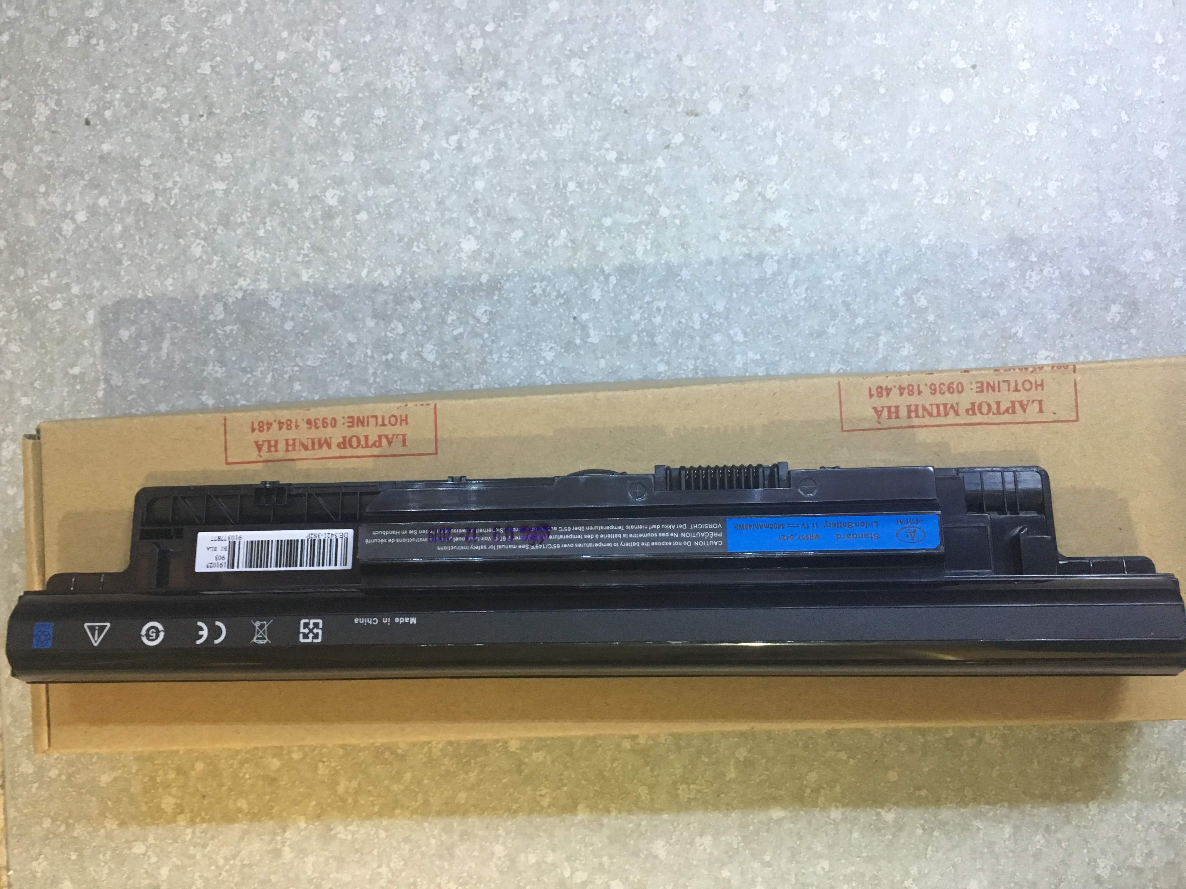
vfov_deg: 48.2
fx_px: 994
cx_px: 593
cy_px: 444
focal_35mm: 29
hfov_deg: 61.7
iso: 200
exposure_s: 1/25
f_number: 2.2
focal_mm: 4.15
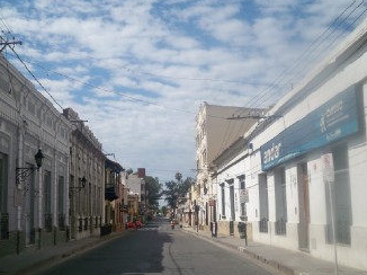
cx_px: 167
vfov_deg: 33.5
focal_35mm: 43
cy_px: 148
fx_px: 456
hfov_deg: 43.8
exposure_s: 1/1000
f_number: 4.7
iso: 80
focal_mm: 6.3
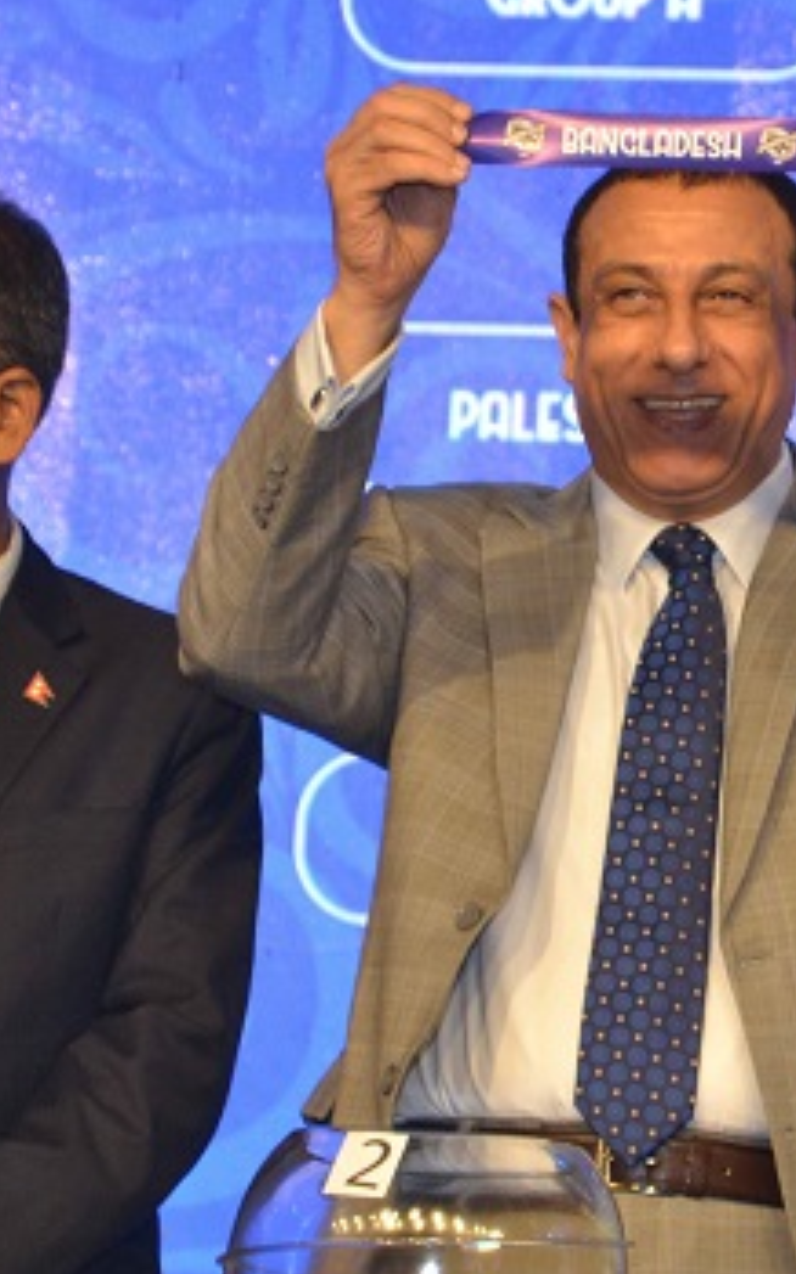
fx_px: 10313
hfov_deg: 4.4
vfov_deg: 7.1
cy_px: 571
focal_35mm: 297
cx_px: 712
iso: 800
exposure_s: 1/60
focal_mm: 98
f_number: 5.6
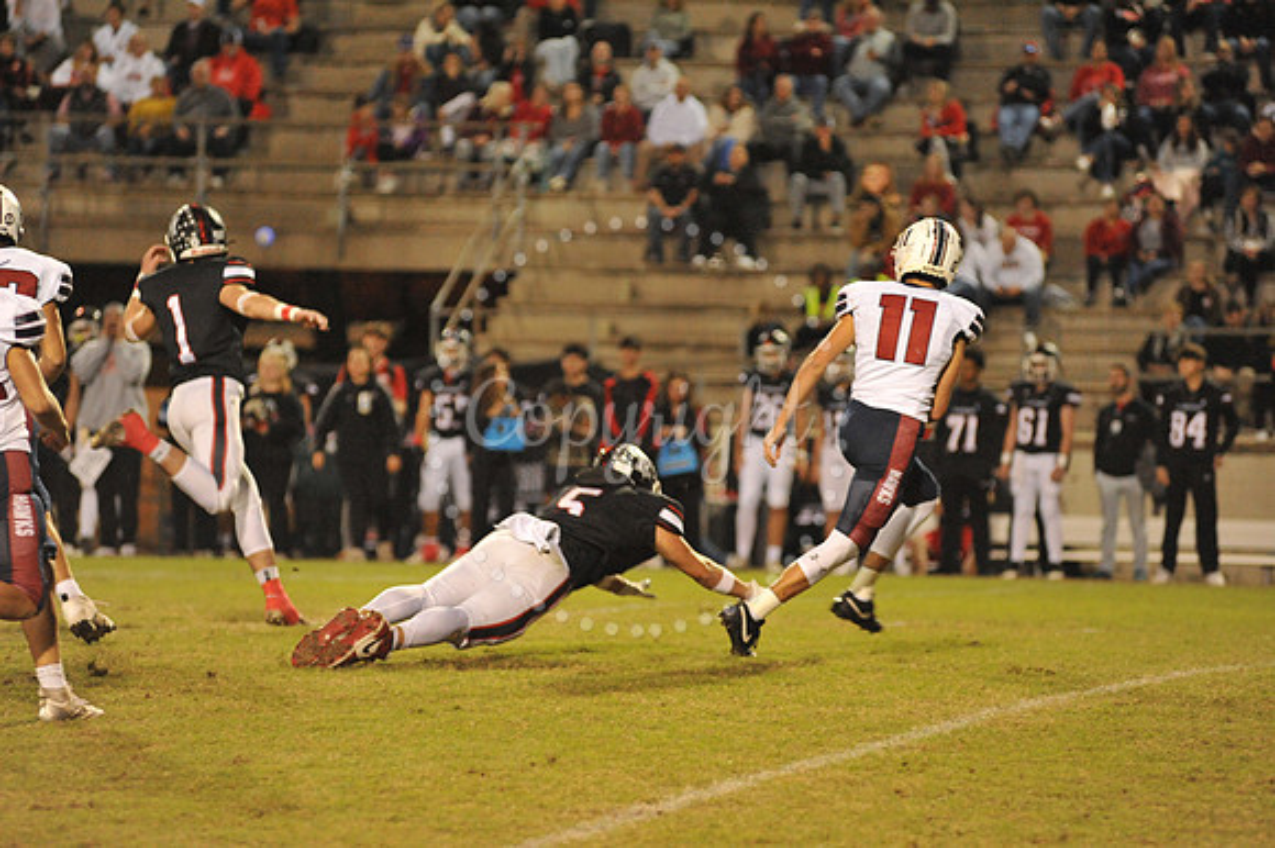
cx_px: 638
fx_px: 7079
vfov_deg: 6.9
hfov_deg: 10.3
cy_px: 424
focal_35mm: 200
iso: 6400
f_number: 4
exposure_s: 1/320
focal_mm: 200
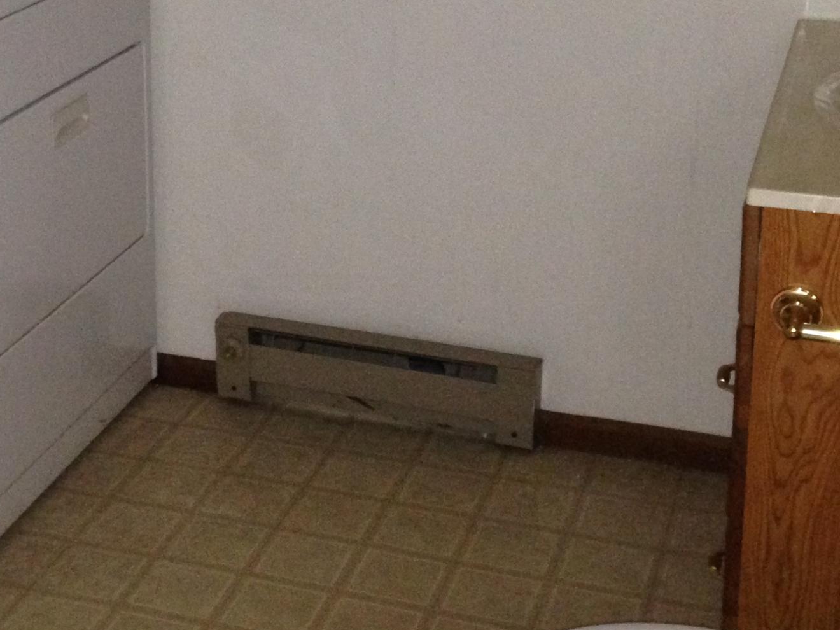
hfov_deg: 25.8
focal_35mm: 75
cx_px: 257
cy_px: 122
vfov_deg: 19.4
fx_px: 1820
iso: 320
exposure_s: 1/16
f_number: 2.4
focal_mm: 4.12
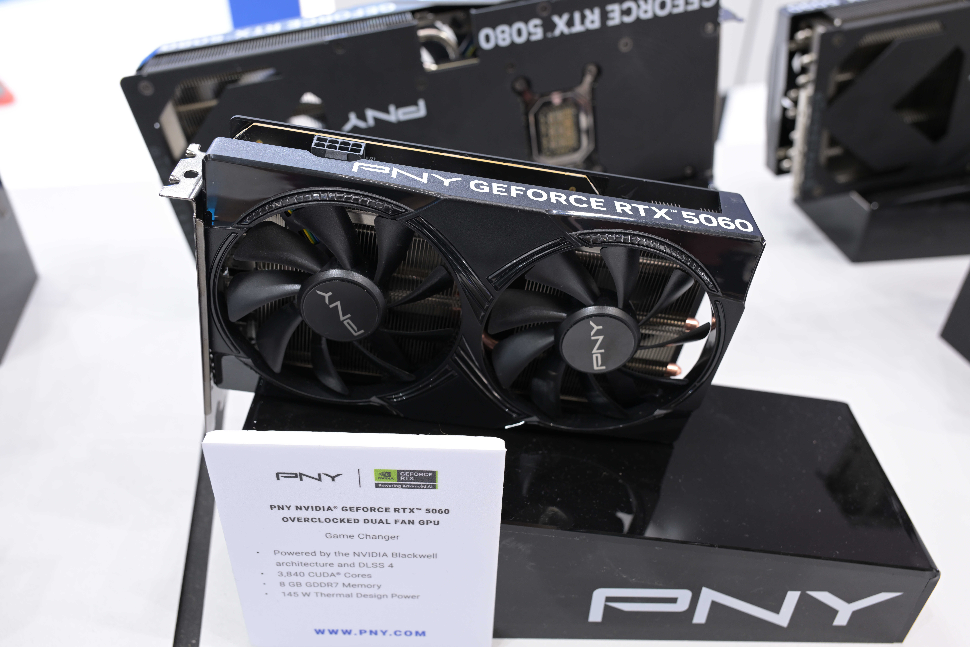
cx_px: 485
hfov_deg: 63.7
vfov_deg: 45.0
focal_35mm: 29
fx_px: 781
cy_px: 324
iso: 560
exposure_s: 1/30
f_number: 5.6
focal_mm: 29
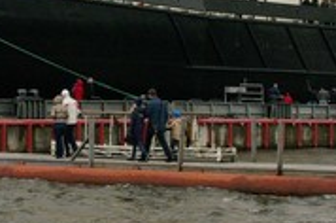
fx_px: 1612
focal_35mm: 173
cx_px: 77
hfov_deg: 11.9
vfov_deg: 7.9
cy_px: 76
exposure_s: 1/500
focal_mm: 20
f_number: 8
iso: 800
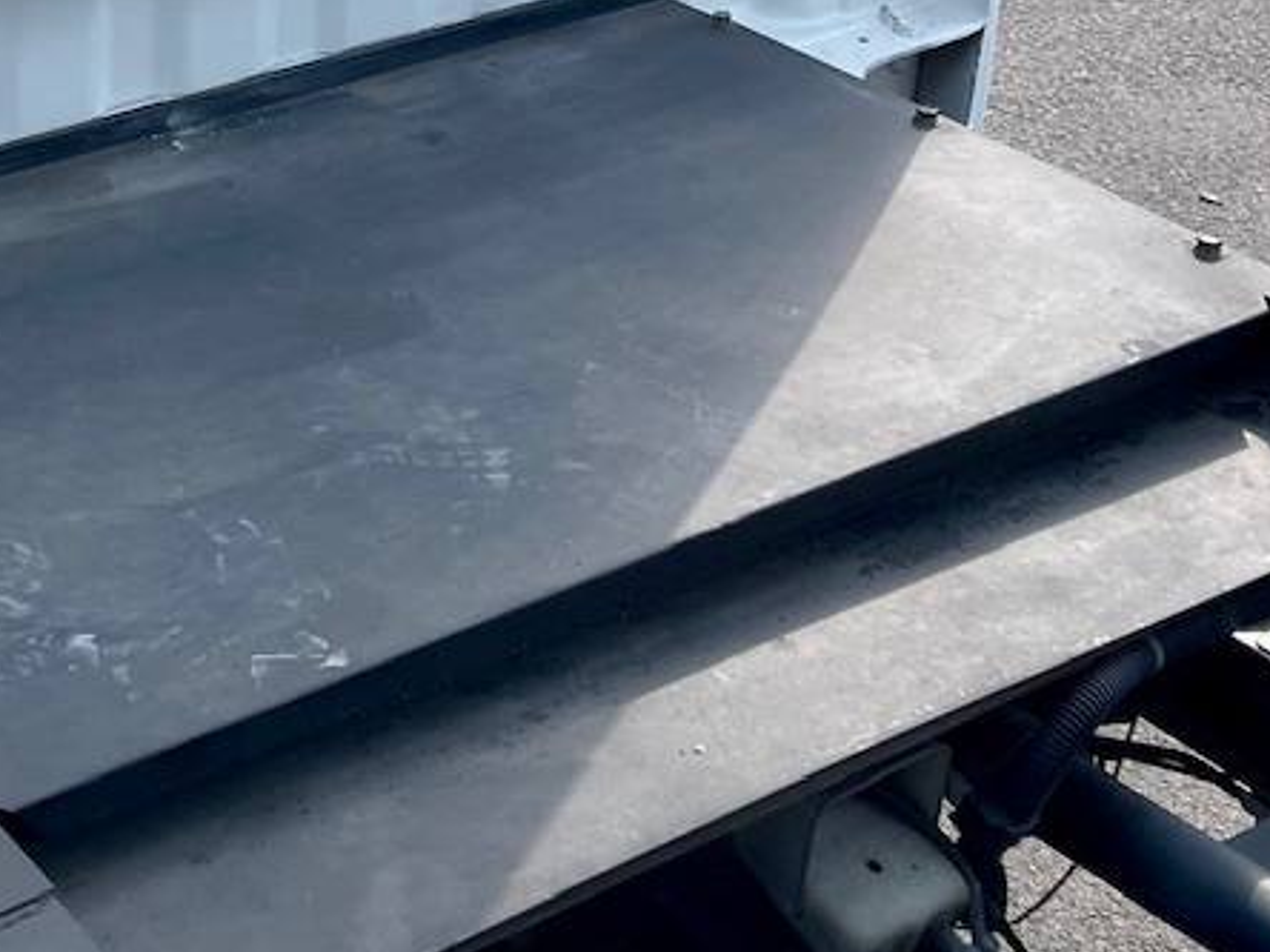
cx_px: -114
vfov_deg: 18.5
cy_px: -395
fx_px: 2642
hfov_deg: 25.2
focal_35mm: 72
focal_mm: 5.1
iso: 32
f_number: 1.6
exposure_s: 1/1225
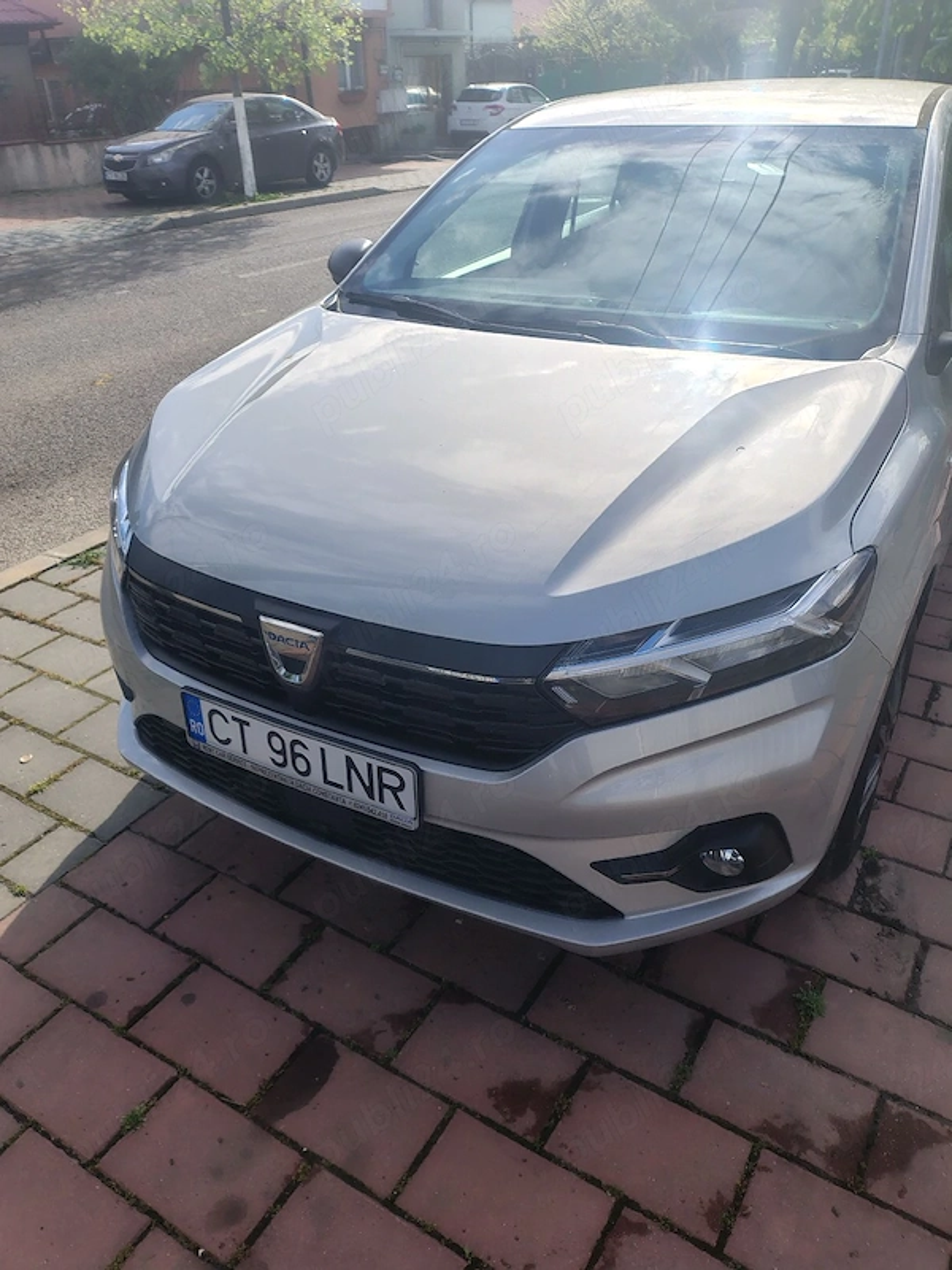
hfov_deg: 54.9
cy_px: 635
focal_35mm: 25
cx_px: 476
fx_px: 917
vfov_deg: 69.4
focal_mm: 4.71
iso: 146
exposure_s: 1/1250
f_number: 1.7
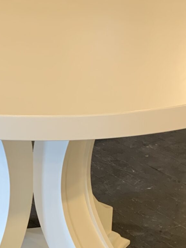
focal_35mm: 86
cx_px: 42
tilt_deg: -28.4
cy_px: 194
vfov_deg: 22.5
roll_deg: +0.2
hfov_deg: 17.0
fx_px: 616
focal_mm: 4.25
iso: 160
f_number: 1.8
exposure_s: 1/60
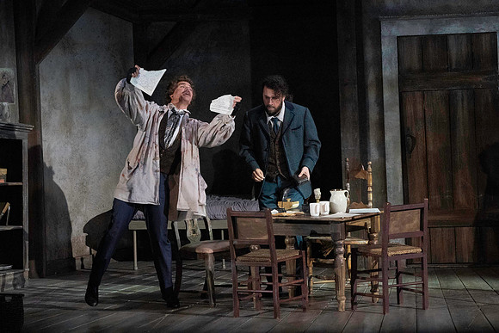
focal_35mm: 315
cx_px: 250
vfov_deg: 4.4
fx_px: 4367
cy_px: 166
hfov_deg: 6.5
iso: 16000
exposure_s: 1/320
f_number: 13
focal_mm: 315
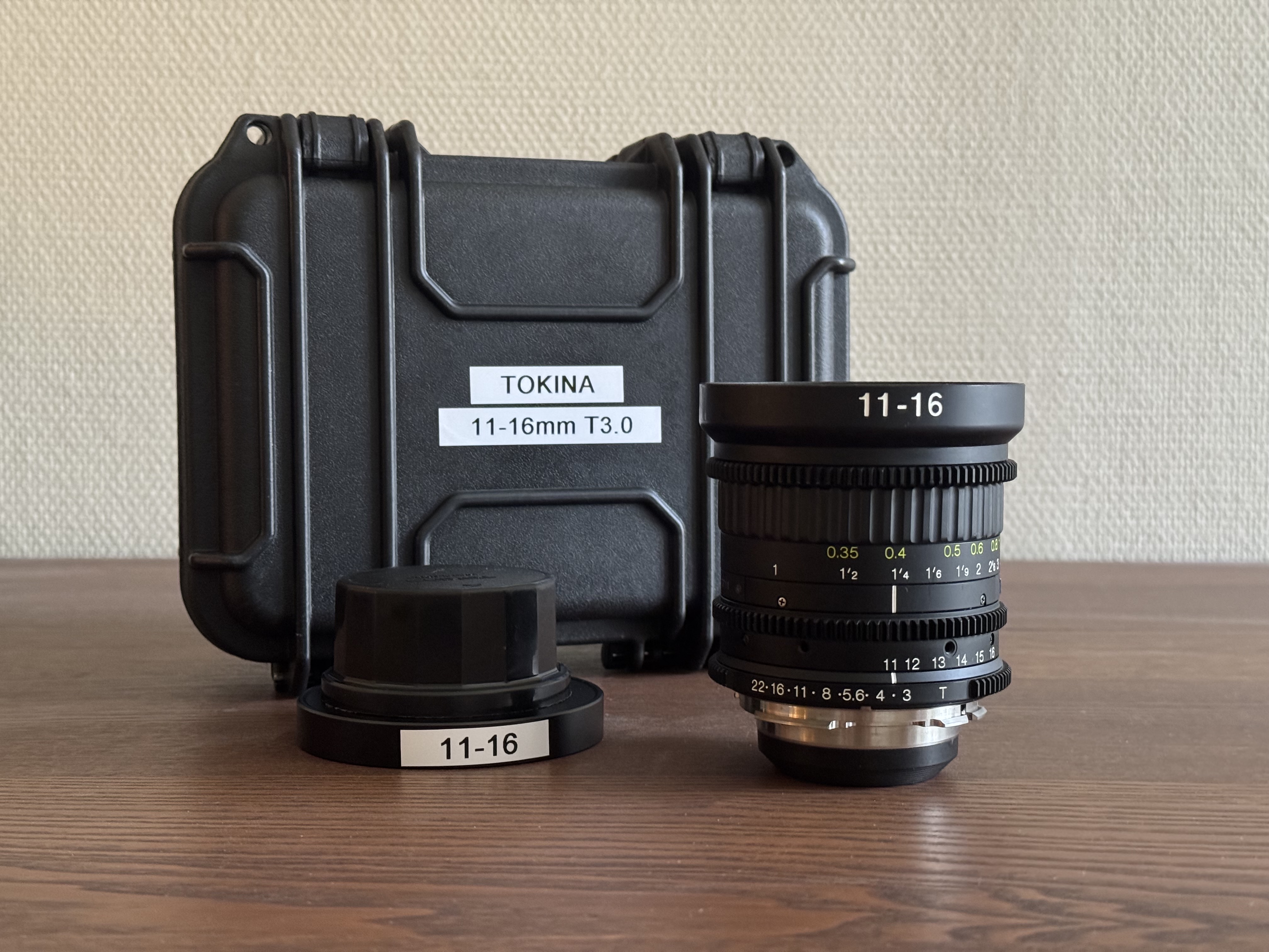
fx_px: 1760
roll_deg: +0.0
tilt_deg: -3.1
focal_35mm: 48
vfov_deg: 30.3
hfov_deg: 39.7
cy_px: 476
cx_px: 634
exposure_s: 1/30
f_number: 1.78
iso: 640
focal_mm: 6.76
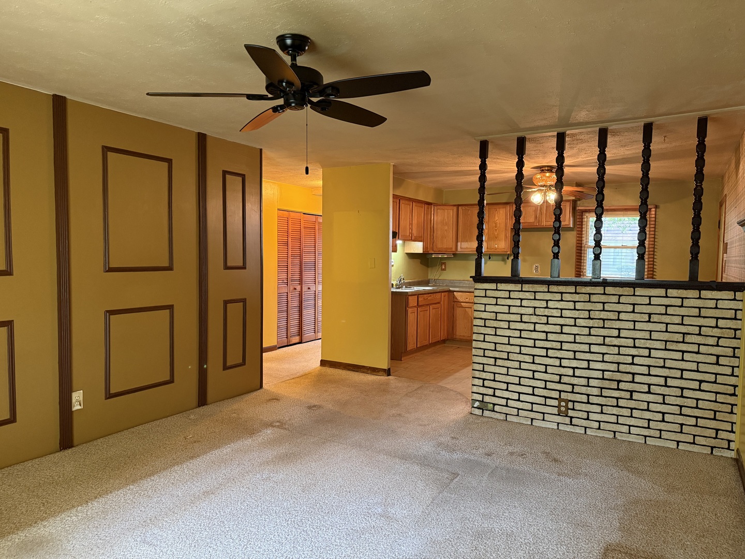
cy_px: 280
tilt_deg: -2.4
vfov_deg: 56.8
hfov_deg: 71.6
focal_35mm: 24
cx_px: 372
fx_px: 517
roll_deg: -0.7
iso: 500
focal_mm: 6.76
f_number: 1.78
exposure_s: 1/60
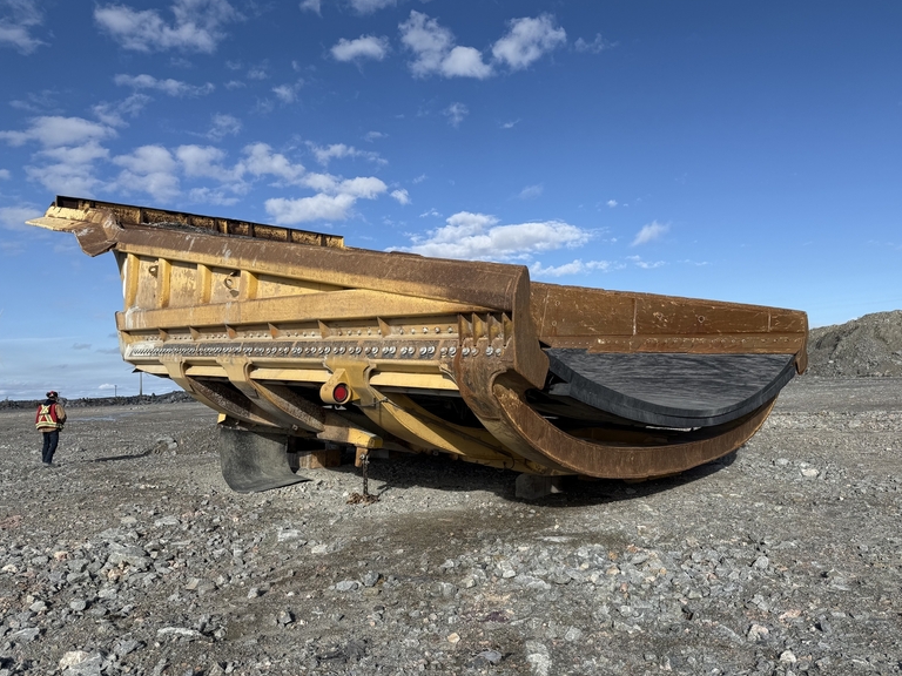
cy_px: 339
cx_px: 469
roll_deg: +3.1
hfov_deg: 69.4
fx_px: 651
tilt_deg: +2.8
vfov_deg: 54.9
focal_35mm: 25
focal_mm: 6.76
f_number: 1.78
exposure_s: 1/5714
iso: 80
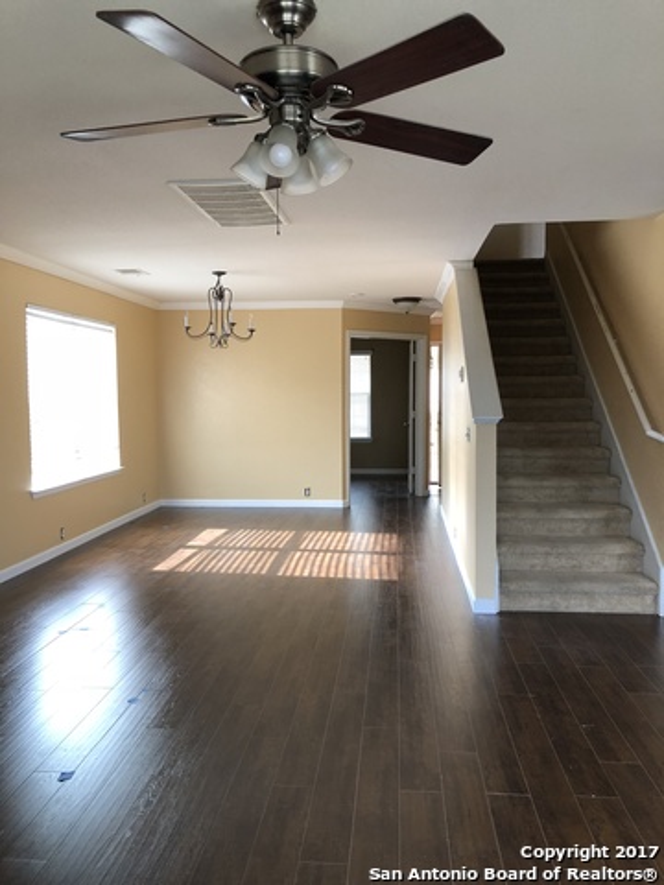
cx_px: 332
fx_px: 742
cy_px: 442
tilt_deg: -4.5
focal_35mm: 29
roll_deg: +1.4
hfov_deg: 48.2
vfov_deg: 61.7
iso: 25
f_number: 1.8
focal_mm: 3.99
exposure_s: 1/30
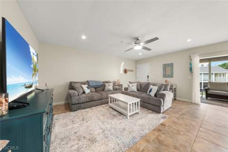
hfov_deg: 112.6
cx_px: 114
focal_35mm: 12
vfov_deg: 90.0
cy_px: 76
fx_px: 76
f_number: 10
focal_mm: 12
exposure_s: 1.3
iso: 160
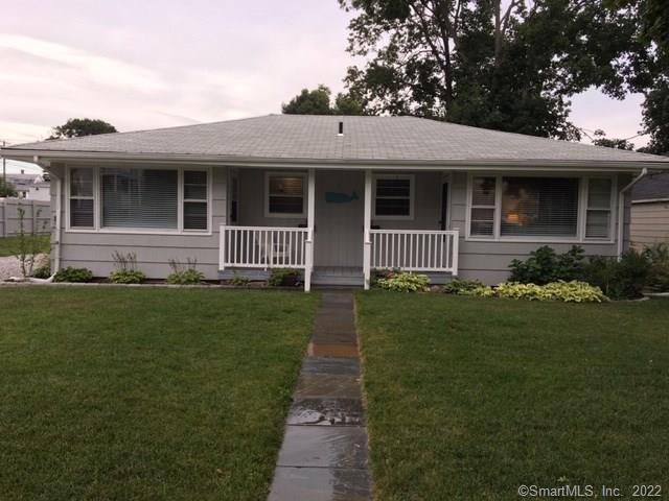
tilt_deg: -3.9
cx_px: 334
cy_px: 250
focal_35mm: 29
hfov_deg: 61.7
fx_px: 560
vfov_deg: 48.2
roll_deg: -1.2
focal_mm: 4.15
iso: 25
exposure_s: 1/120
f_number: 2.2
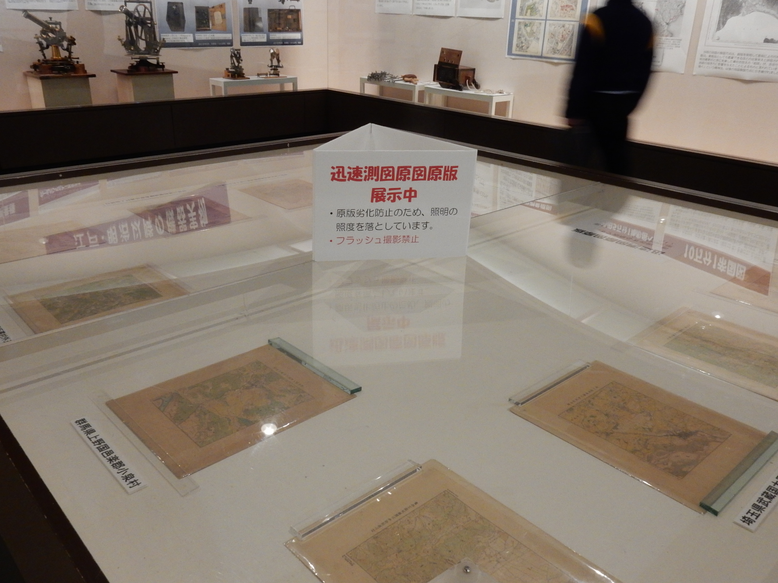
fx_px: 674
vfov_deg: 46.8
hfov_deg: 60.0
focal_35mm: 30
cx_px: 389
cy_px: 292
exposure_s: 1/8
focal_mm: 5.4
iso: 500
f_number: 6
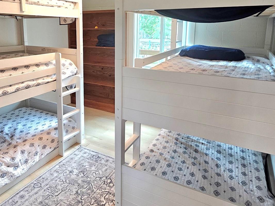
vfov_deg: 53.8
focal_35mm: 25
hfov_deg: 68.9
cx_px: 115
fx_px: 199
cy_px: 69
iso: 200
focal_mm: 2.2
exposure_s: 1/60.2
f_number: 2.2
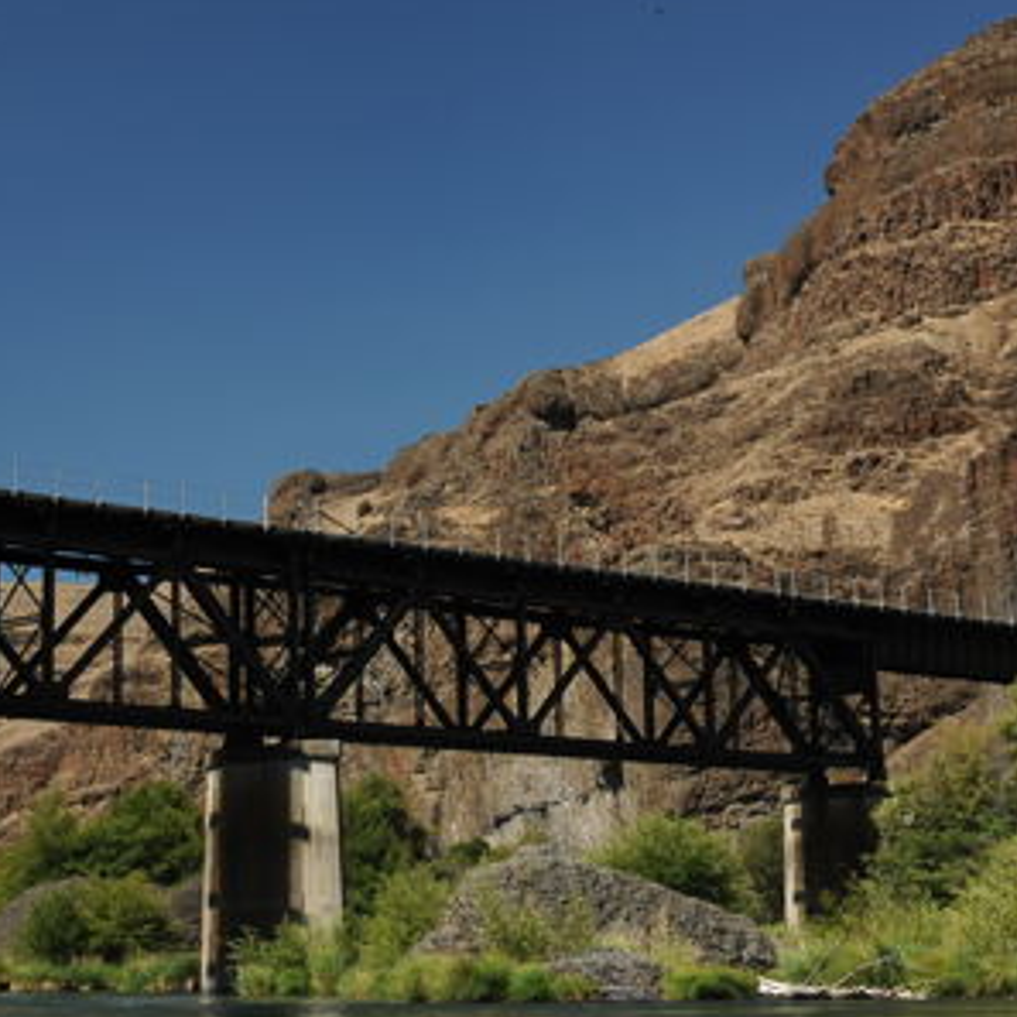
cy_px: 322
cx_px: 199
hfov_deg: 21.4
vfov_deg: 21.6
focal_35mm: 80
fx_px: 2659
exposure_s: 1/320
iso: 200
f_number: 8
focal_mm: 35
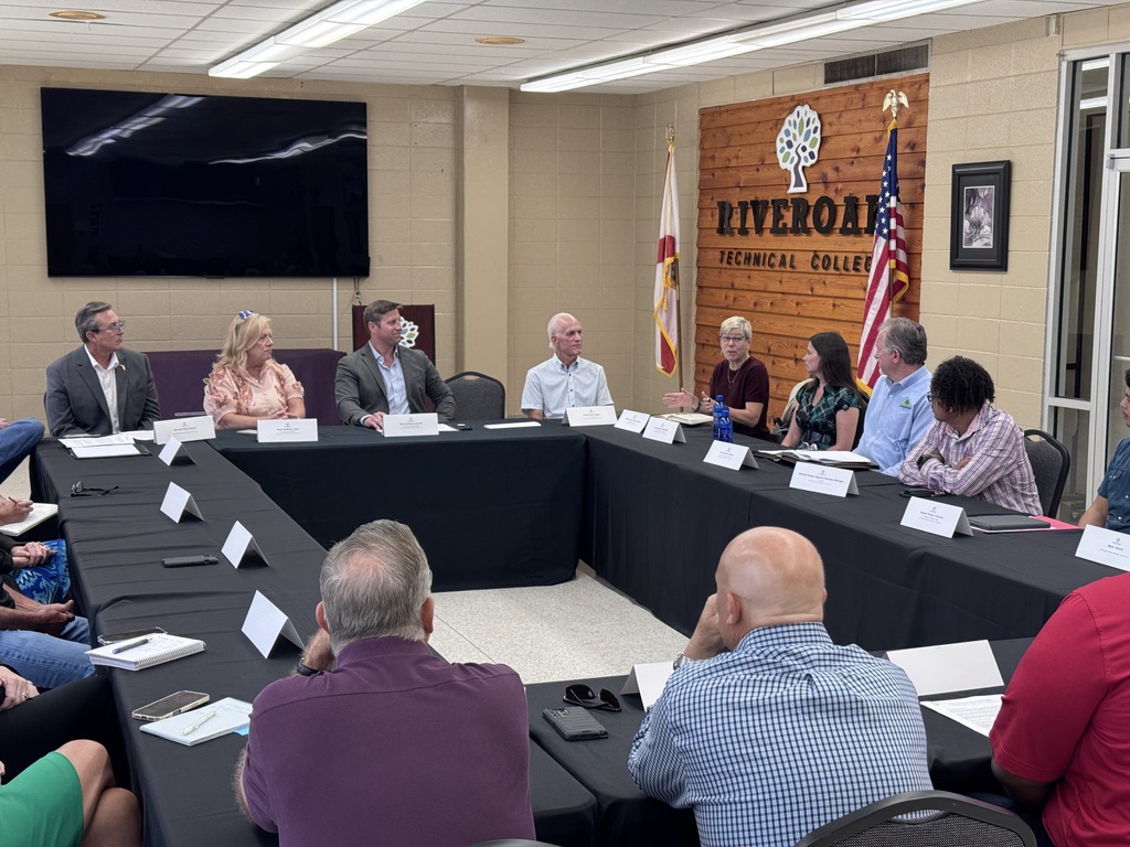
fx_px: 1567
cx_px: 565
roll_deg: -0.2
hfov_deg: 39.7
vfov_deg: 30.3
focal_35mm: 48
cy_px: 424
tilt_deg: -7.3
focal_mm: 6.76
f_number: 1.78
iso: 64
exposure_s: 1/60
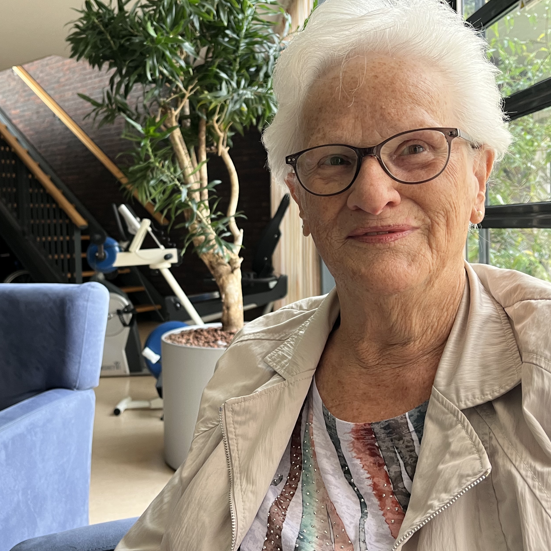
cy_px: 241
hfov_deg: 44.6
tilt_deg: -0.4
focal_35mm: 37
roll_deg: +2.3
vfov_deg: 44.8
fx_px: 666
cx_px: 213
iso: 125
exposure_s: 1/69
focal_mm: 5.1
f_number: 1.6
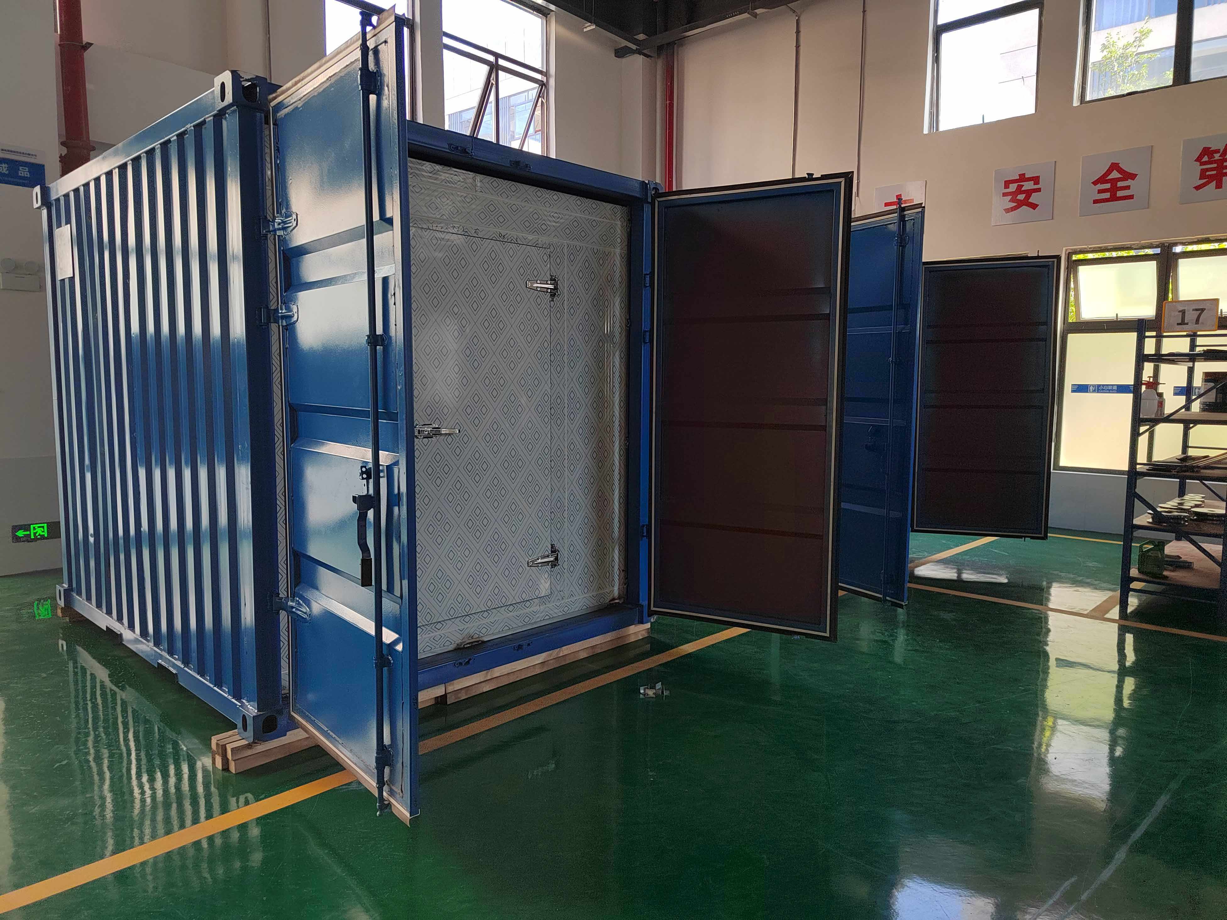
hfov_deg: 73.9
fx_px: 815
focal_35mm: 23
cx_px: 614
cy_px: 460
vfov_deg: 58.9
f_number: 1.9
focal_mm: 5.52
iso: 275
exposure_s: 1/100
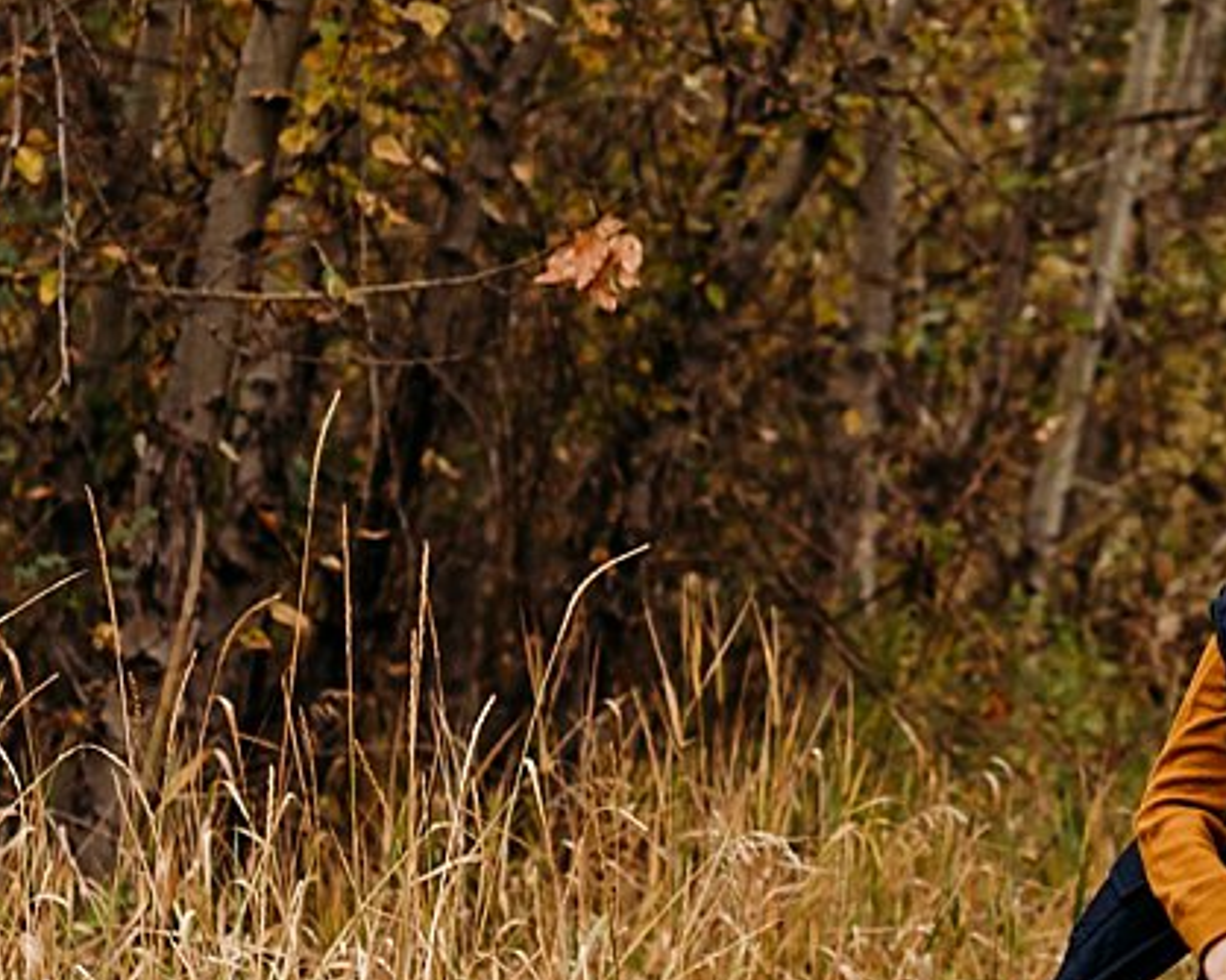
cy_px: 351
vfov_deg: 6.7
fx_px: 8342
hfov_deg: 8.3
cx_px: 1610
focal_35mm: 230
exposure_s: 1/500
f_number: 3.2
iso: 200
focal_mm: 50
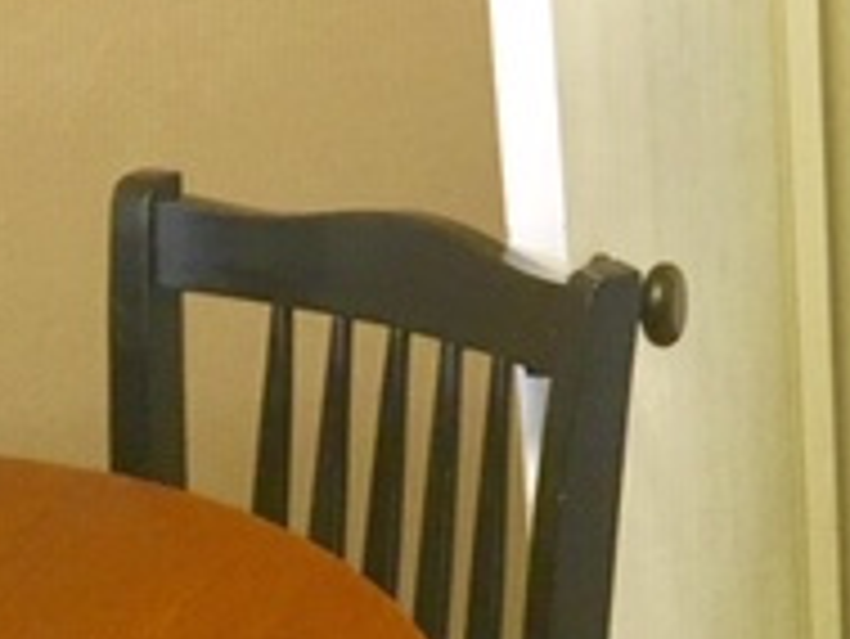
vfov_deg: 14.9
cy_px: 45
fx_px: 2408
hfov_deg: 18.2
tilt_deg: -15.4
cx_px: 1205
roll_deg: +0.3
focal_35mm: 98
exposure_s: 1/17
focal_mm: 4.15
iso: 200
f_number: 2.2
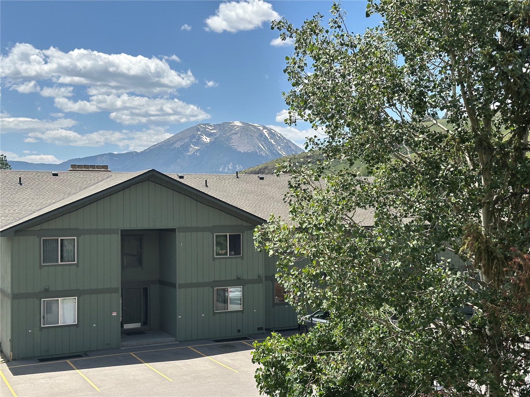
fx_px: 735
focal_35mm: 48
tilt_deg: -0.7
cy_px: 198
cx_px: 265
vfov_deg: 30.3
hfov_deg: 39.7
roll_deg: +0.3
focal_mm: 6.86
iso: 64
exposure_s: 1/3731
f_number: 1.78
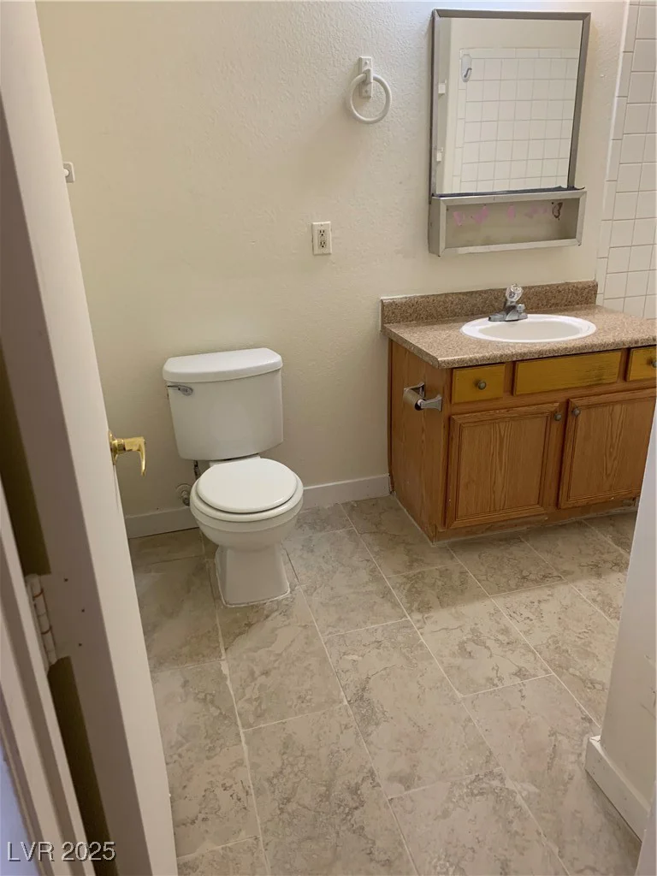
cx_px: 328
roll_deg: +1.2
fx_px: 658
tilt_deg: -20.7
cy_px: 438
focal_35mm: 26
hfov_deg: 53.1
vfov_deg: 67.3
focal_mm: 4.25
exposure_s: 1/60
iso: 100
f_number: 1.8
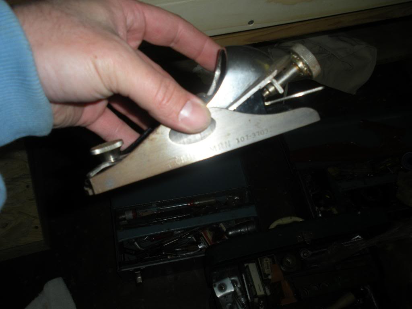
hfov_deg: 51.4
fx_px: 428
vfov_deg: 39.7
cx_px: 206
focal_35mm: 36
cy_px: 154
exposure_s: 1/60
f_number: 3.5
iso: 64
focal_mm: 6.3
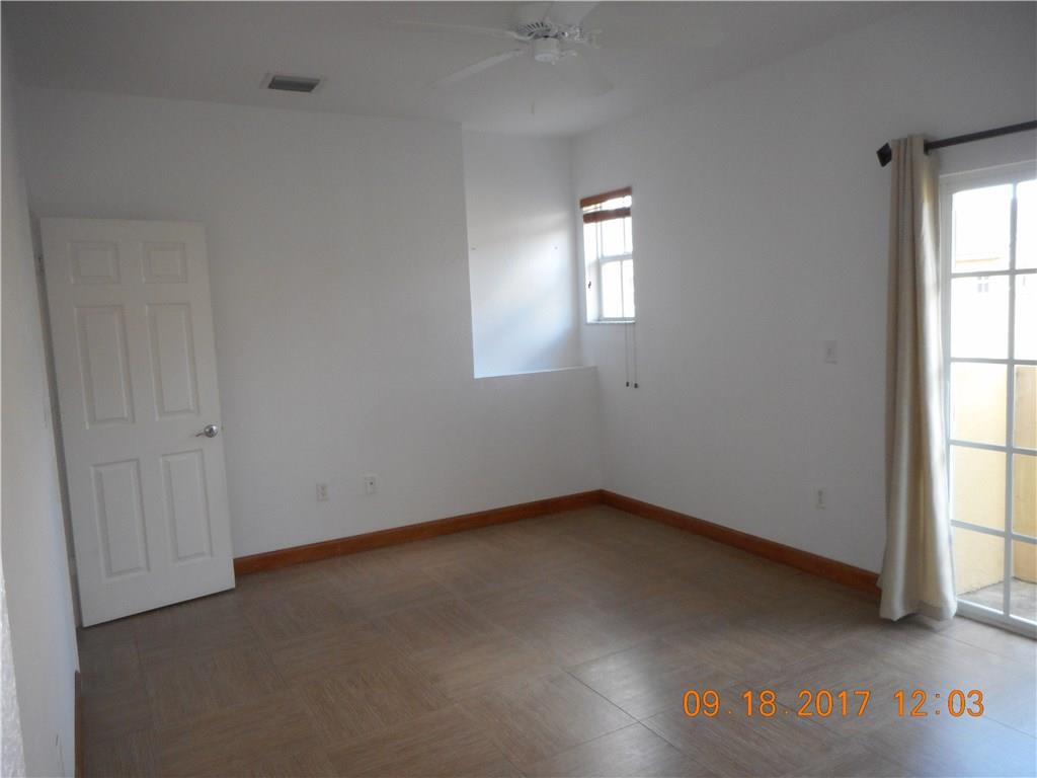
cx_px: 518
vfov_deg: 54.9
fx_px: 749
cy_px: 389
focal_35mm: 25
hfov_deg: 69.4
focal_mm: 4.5
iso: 250
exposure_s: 1/30
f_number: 3.7
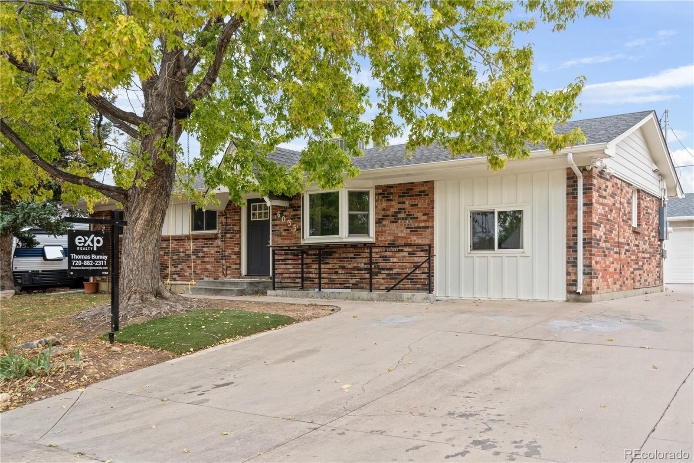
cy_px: 232
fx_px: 597
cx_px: 347
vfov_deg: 42.3
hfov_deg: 60.3
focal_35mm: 31
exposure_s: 1/100
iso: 400
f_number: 6.3
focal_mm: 31
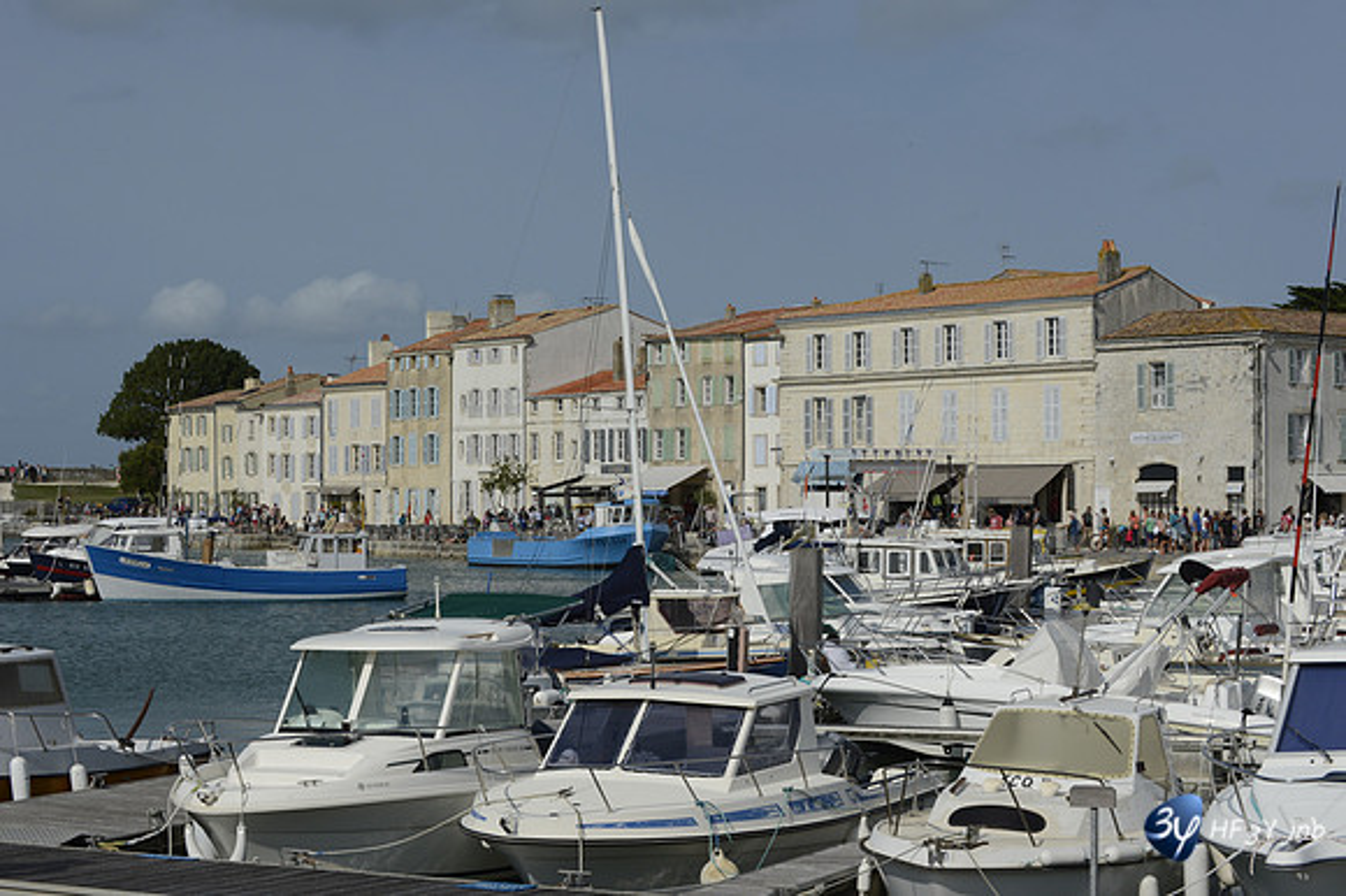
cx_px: 673
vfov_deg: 17.5
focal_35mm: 78
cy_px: 448
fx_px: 2915
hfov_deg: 26.0
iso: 800
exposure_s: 1/1250
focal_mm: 78
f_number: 18
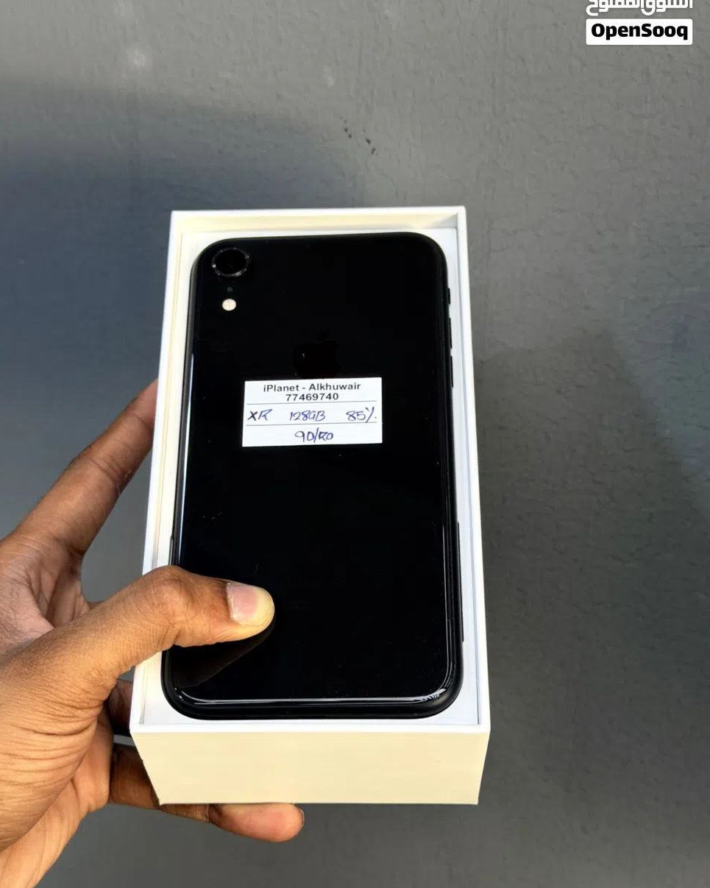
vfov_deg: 35.4
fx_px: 1393
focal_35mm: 53
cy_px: 476
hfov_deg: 28.6
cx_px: 334
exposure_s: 1/50
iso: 80
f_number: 1.78
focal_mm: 6.76
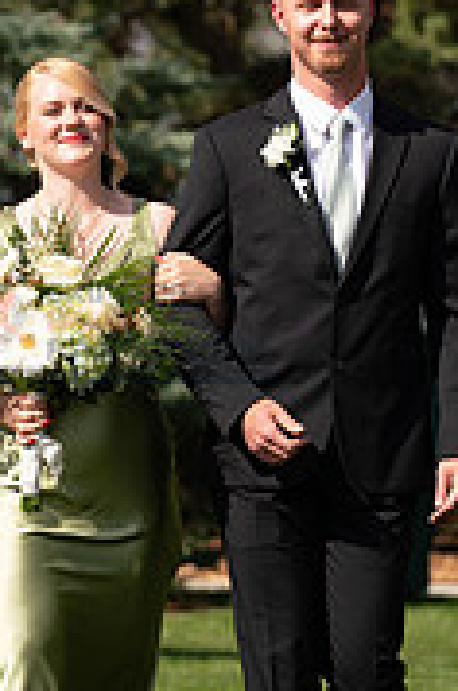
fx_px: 7279
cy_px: 326
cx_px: 113
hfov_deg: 3.6
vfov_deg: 5.4
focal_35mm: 380
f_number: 4
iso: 400
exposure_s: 1/3200
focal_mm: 150
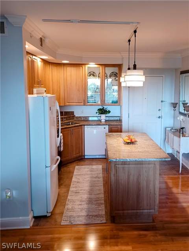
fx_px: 182
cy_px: 126
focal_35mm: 25
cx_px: 94
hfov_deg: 54.9
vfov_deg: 69.4
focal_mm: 4.6
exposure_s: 1/40
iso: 320
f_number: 1.8
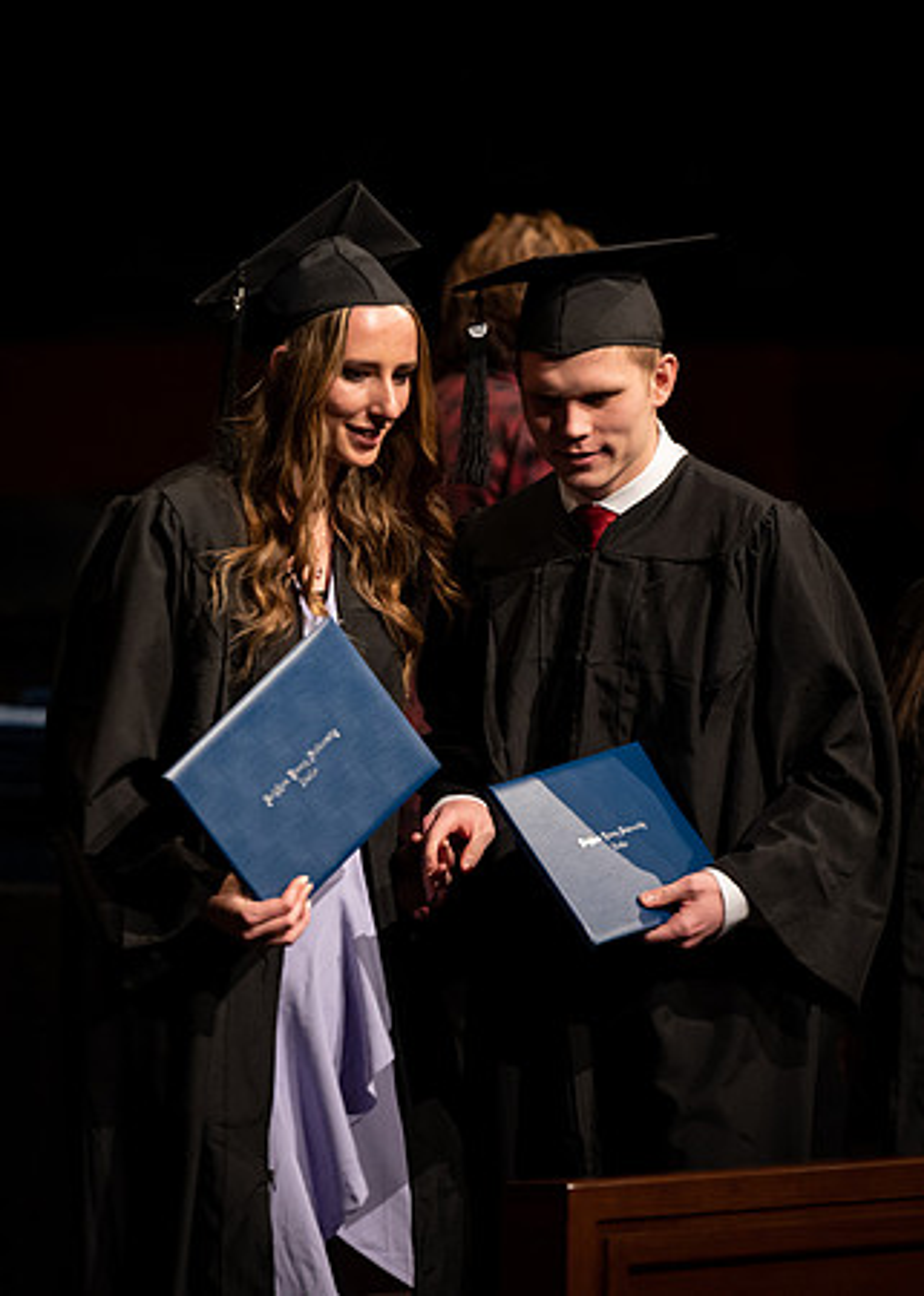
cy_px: 648
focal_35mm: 293
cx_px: 173
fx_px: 10789
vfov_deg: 6.9
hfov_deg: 4.9
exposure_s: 1/200
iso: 1250
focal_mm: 200
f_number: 2.8
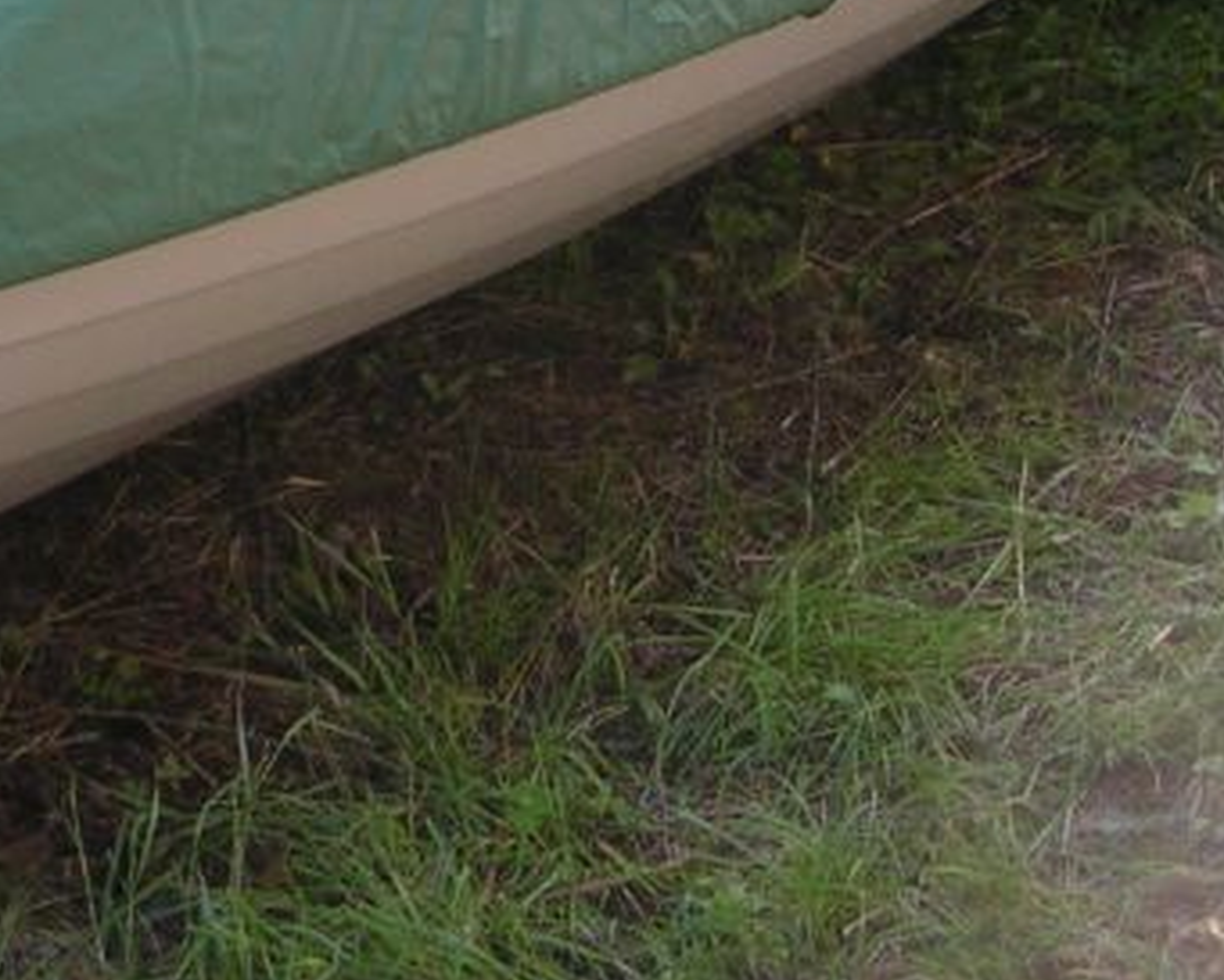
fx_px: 3624
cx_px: -133
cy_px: -79
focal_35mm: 100
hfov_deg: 18.4
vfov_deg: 15.0
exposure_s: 1/110
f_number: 2.8
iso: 50
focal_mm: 5.8
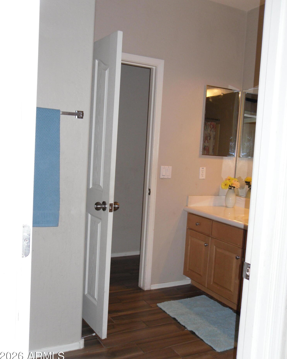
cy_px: 180
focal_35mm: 37
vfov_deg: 49.1
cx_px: 145
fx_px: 393
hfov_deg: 40.1
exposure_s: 1/45
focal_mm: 6.3
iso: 160
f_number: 3.5
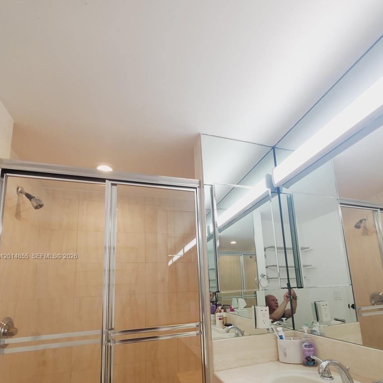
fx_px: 200
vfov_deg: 84.3
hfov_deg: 87.4
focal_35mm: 16
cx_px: 195
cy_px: 257
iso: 50
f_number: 2.2
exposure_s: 1/60
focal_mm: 1.8
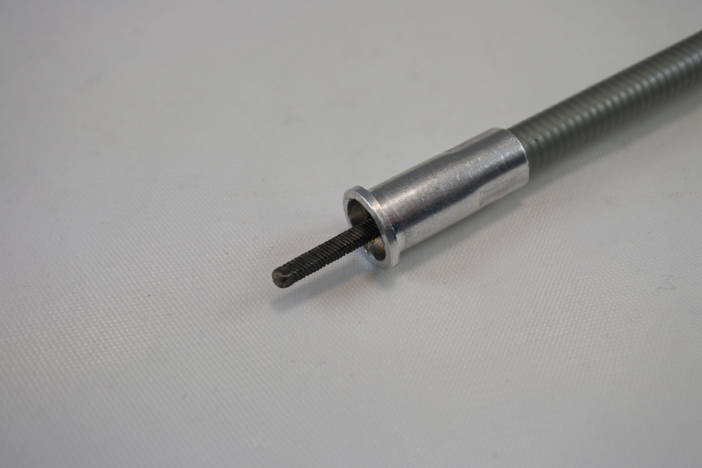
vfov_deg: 33.4
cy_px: 234
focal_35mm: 40
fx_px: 780
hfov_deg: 48.5
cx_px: 351
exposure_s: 1/250
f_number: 4.2
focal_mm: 15
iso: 250
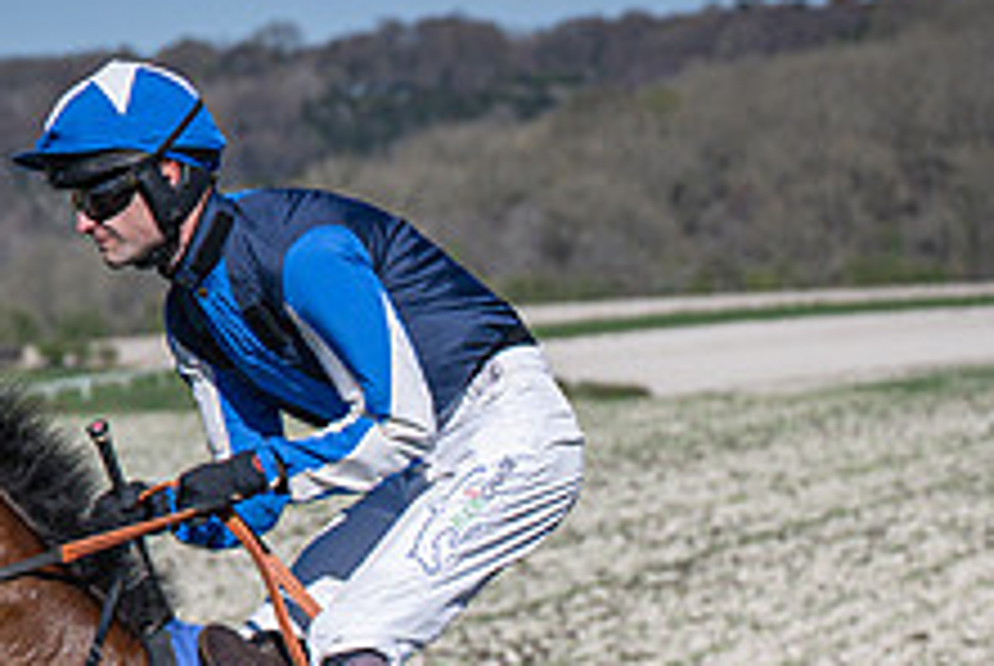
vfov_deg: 3.6
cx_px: 424
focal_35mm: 384
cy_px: 1012
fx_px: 10617
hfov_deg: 5.4
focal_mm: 79
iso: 200
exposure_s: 1/3200
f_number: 4
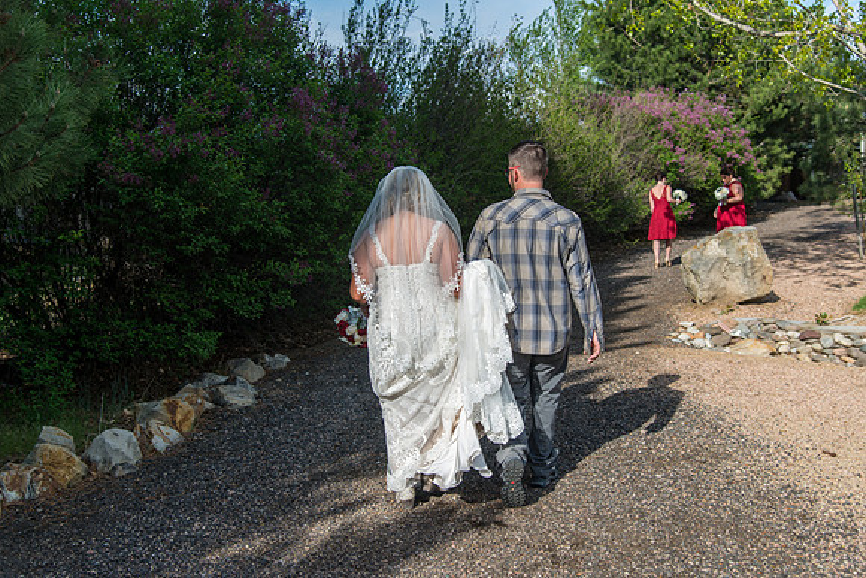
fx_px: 1059
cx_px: 433
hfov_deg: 44.5
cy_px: 289
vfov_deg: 30.5
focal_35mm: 44
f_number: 5
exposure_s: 1/640
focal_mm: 44
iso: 100
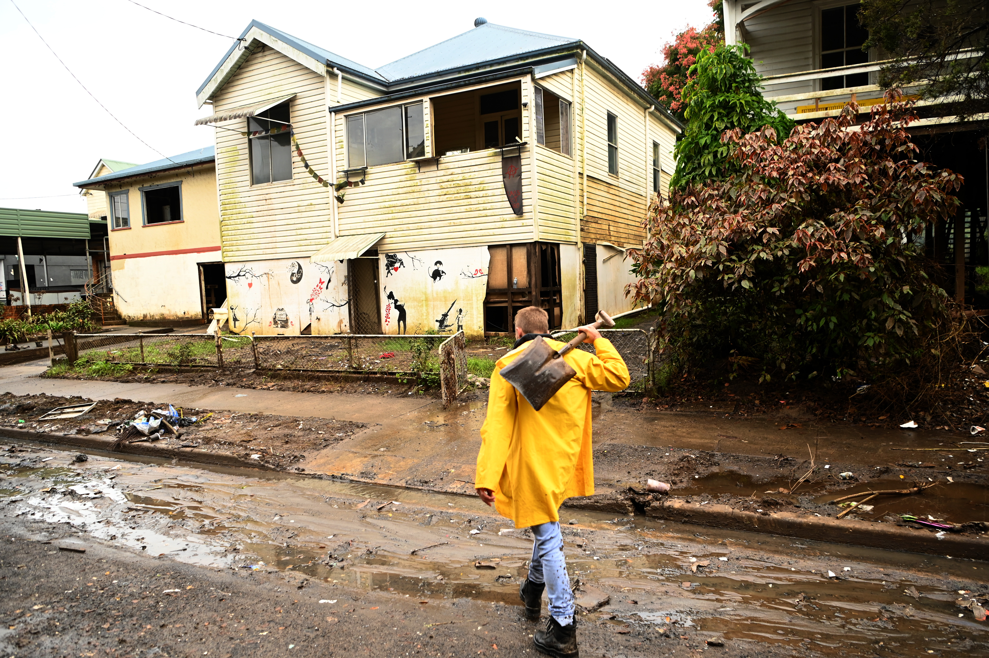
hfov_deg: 73.8
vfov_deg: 53.1
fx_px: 659
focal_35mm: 24
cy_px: 329
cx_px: 494
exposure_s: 1/3200
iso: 800
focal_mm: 24
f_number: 2.8
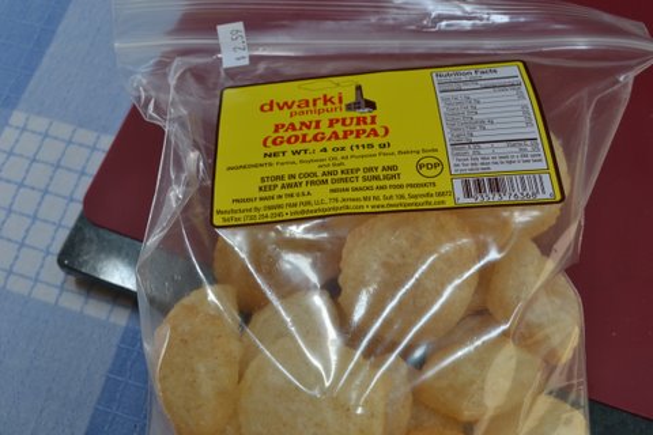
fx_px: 789
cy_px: 218
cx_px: 326
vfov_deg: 30.8
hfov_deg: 45.0
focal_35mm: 44
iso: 400
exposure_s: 1/100
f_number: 8
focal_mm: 29
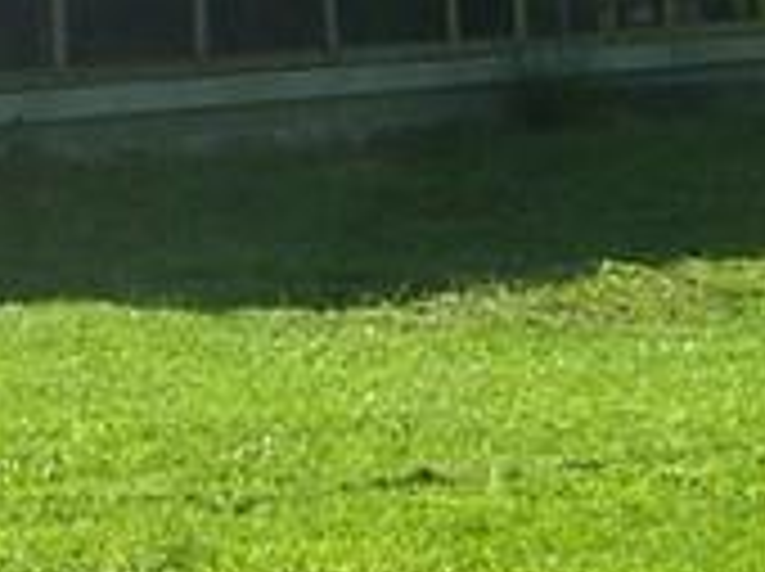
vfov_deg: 6.6
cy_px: -189
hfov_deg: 8.8
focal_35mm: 223
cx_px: -158
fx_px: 4921
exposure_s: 1/350
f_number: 4.8
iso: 80
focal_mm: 6
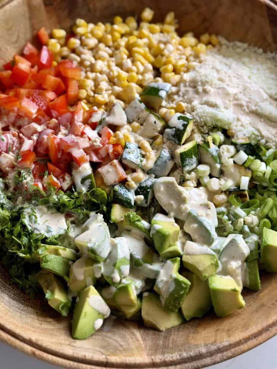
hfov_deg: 30.3
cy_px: 184
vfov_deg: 39.7
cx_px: 138
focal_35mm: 48
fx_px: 512
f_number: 1.8
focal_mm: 6.8
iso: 50
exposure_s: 1/121
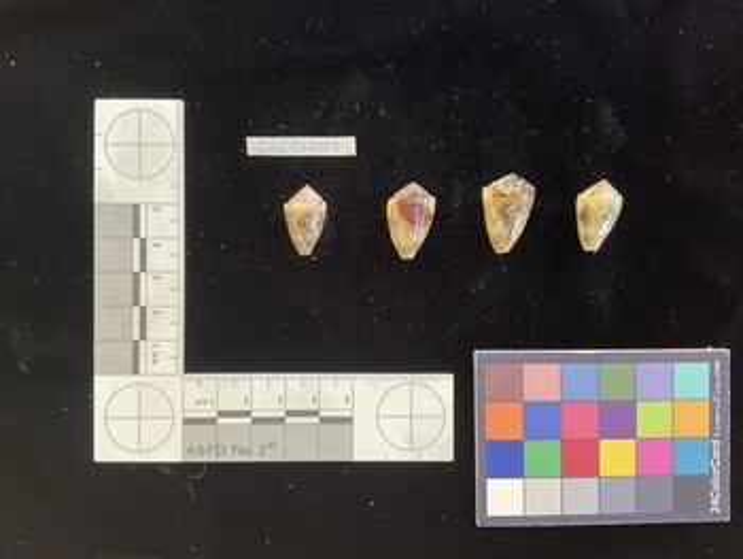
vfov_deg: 48.3
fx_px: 623
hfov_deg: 61.6
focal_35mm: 29
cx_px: 372
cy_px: 280
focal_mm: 3
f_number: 1.8
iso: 125
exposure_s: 1/60
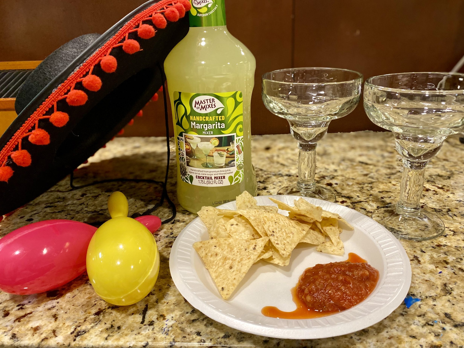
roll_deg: +2.3
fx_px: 362
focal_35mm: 27
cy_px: 168
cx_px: 232
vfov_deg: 51.3
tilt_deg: -22.0
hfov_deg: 65.3
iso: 320
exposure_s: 1/60
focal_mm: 4.25
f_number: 1.8
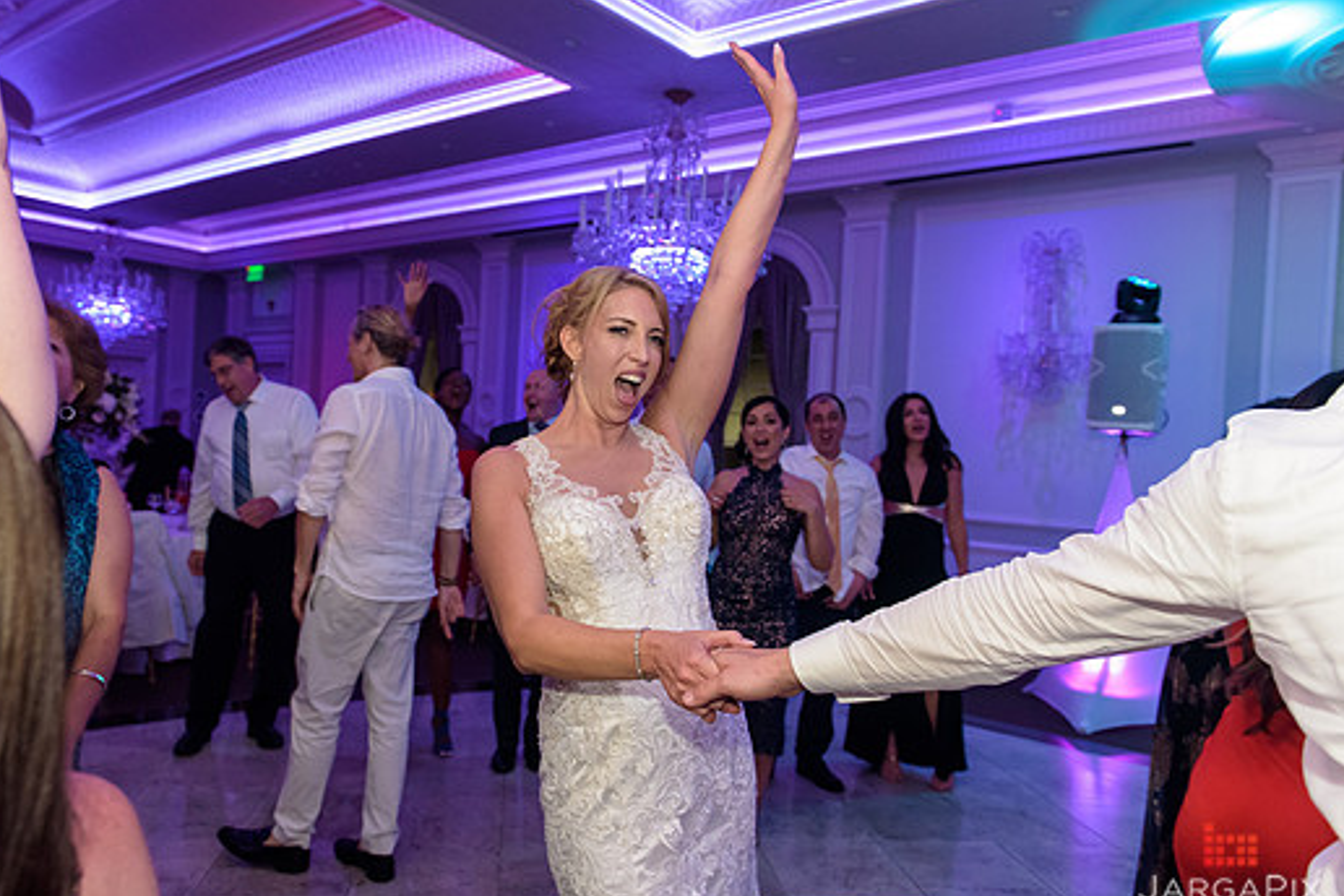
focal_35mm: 27
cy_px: 455
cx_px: 633
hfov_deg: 67.3
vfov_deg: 47.9
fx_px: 1008
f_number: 3.2
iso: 3200
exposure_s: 1/125
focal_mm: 24
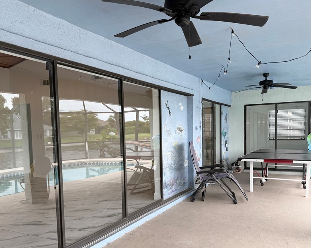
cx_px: 164
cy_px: 152
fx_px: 285
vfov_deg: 46.8
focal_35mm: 31
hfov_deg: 57.1
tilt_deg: -3.4
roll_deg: +1.3
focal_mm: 6.76
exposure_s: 1/344
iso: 80
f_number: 1.78
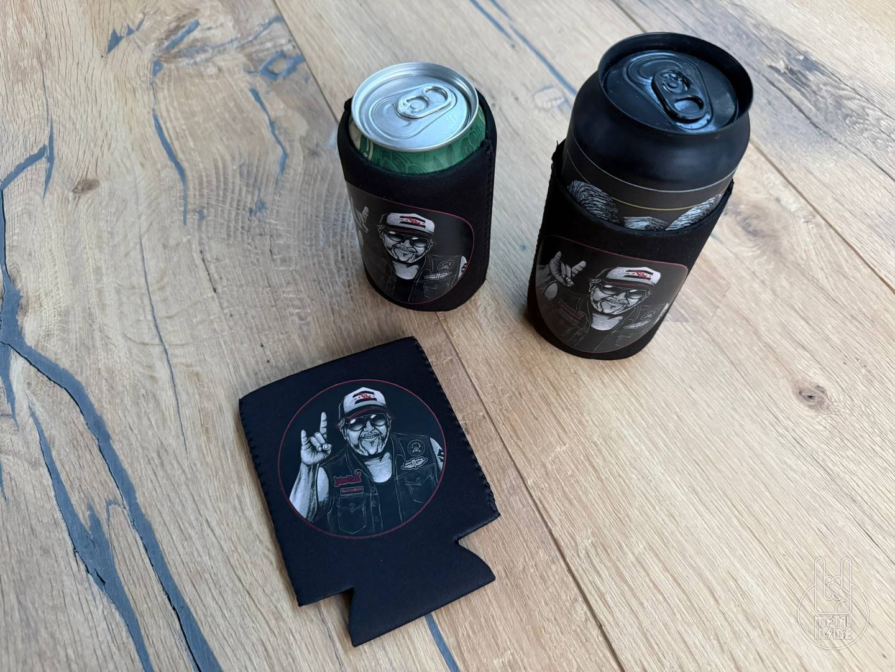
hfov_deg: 71.6
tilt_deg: -58.6
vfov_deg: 56.8
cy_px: 336
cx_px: 448
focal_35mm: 24
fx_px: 621
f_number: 1.78
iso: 640
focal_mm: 6.76
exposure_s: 1/50
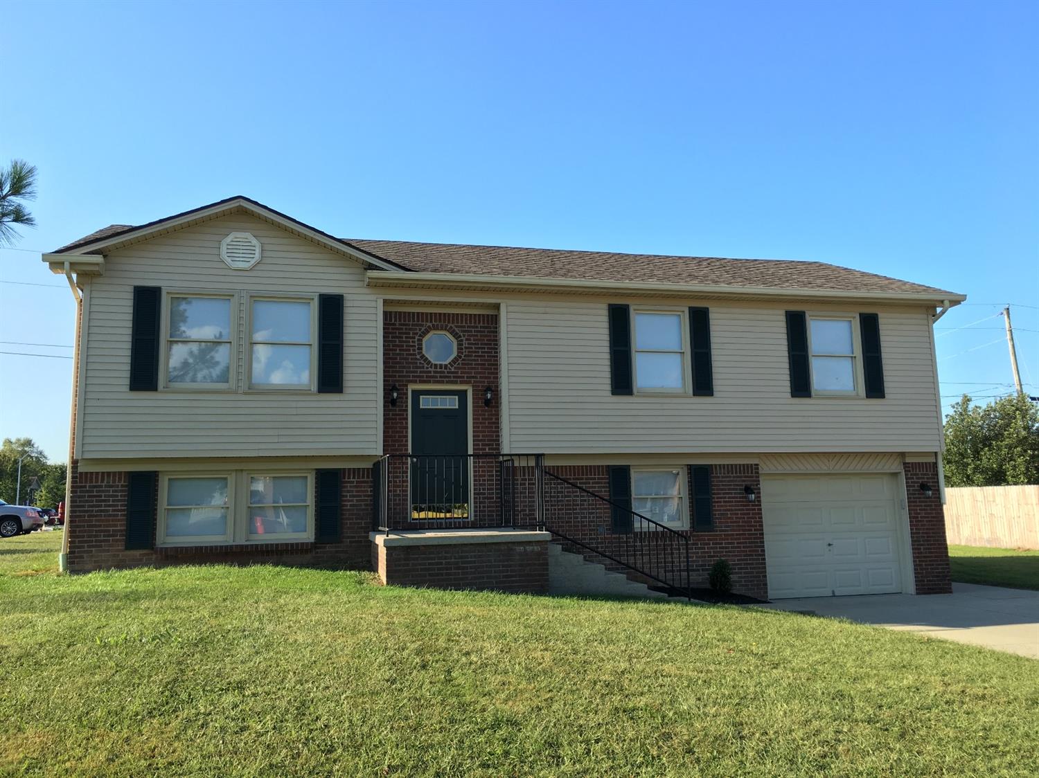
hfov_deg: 61.7
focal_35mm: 29
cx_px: 520
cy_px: 389
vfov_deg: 48.2
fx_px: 870
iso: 25
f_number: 2.2
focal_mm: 4.15
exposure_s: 1/506
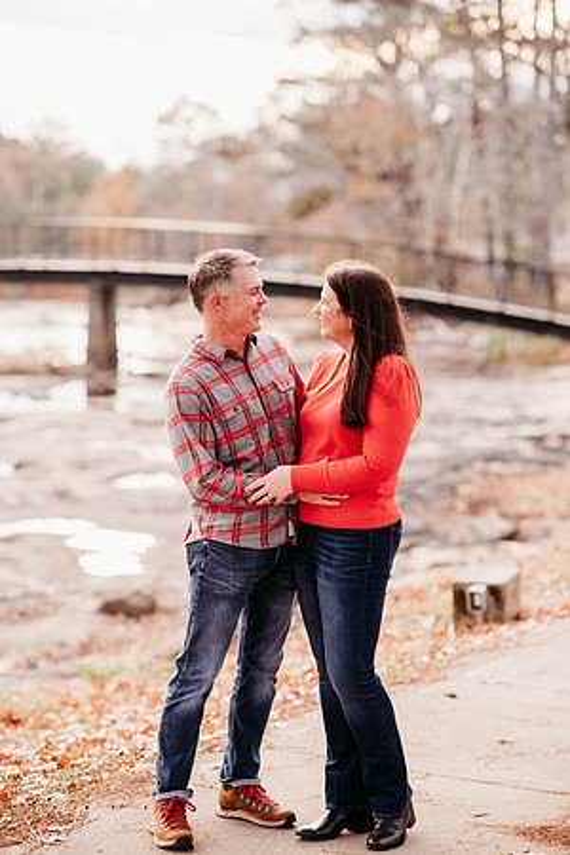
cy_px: 428
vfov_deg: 23.9
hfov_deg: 16.1
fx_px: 2019
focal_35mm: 85
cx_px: 285
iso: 320
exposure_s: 1/400
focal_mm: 85
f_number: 2.2
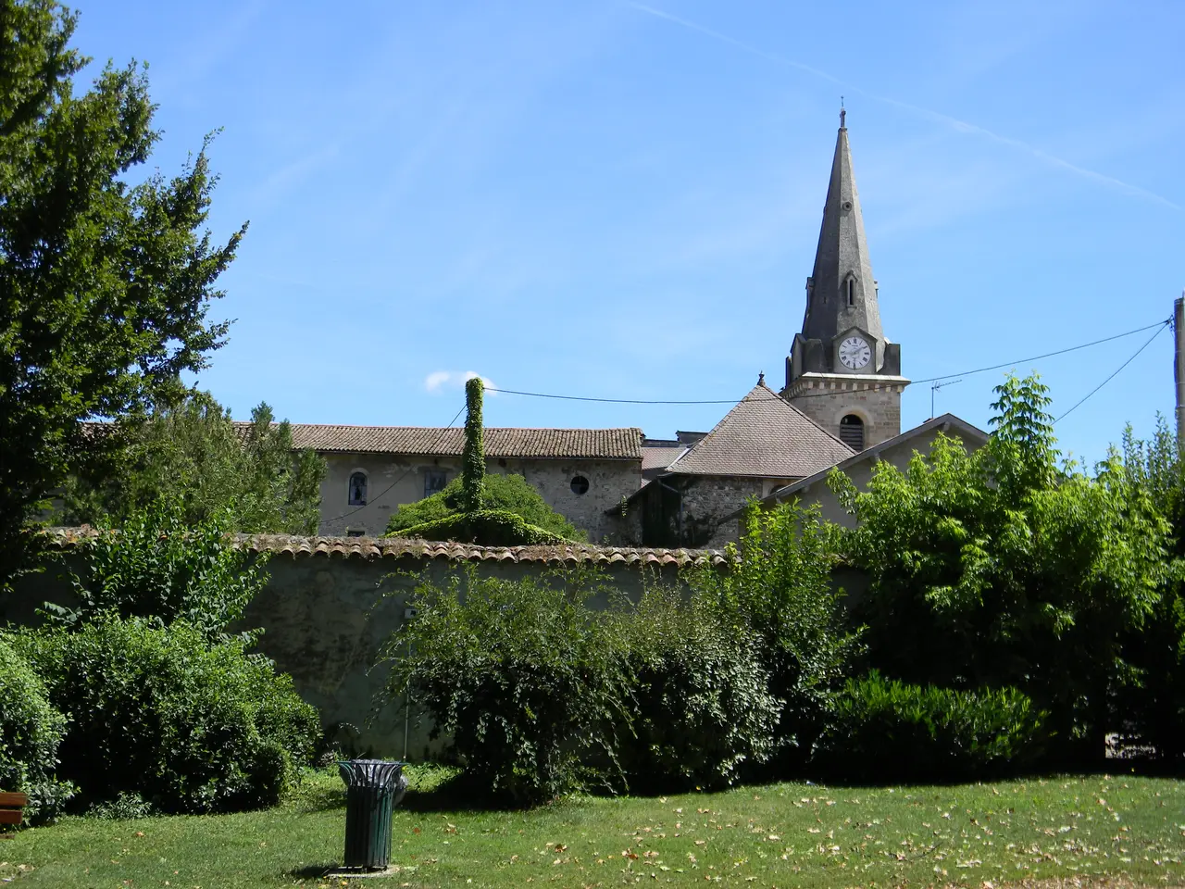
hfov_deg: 45.8
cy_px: 444
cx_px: 592
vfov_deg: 35.1
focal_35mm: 41
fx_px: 1404
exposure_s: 1/595
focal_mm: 7.3
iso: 80
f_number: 3.8
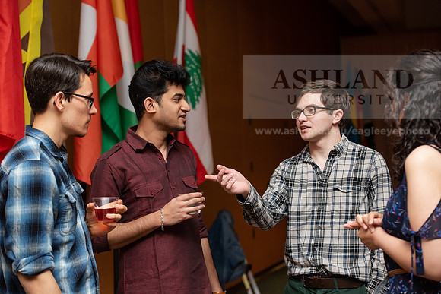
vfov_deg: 19.5
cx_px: 220
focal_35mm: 70
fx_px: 858
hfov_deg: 28.8
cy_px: 147
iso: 1600
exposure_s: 1/200
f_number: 4.5
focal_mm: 70
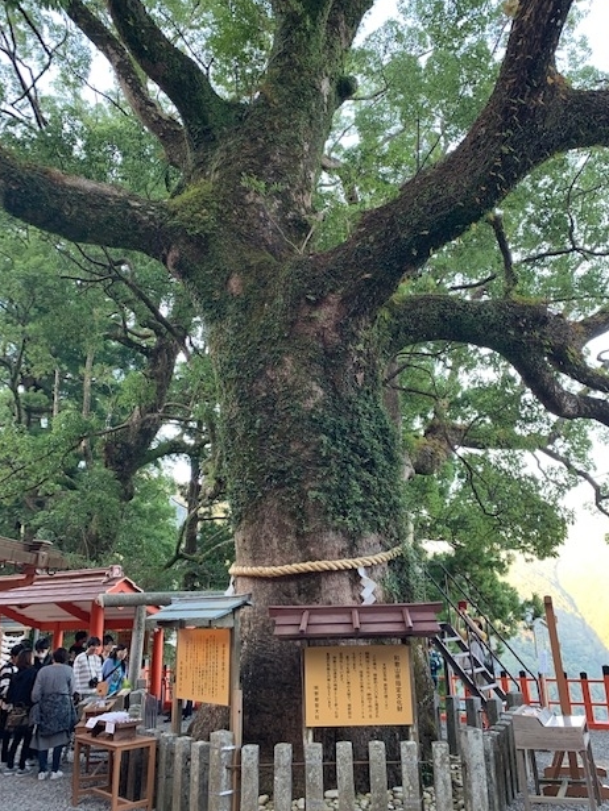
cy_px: 411
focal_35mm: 27
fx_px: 633
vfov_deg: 65.3
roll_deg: +1.6
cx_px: 314
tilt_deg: +19.3
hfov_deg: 51.3
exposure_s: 1/62
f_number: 1.8
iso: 100
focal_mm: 4.25
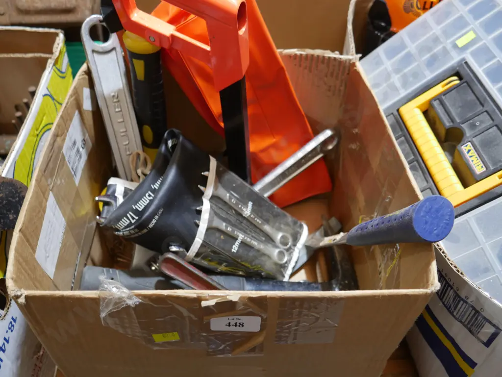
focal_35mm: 32
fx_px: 464
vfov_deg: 44.2
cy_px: 188
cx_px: 251
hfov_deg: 56.8
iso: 500
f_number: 3.6
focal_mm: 16
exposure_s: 1/60
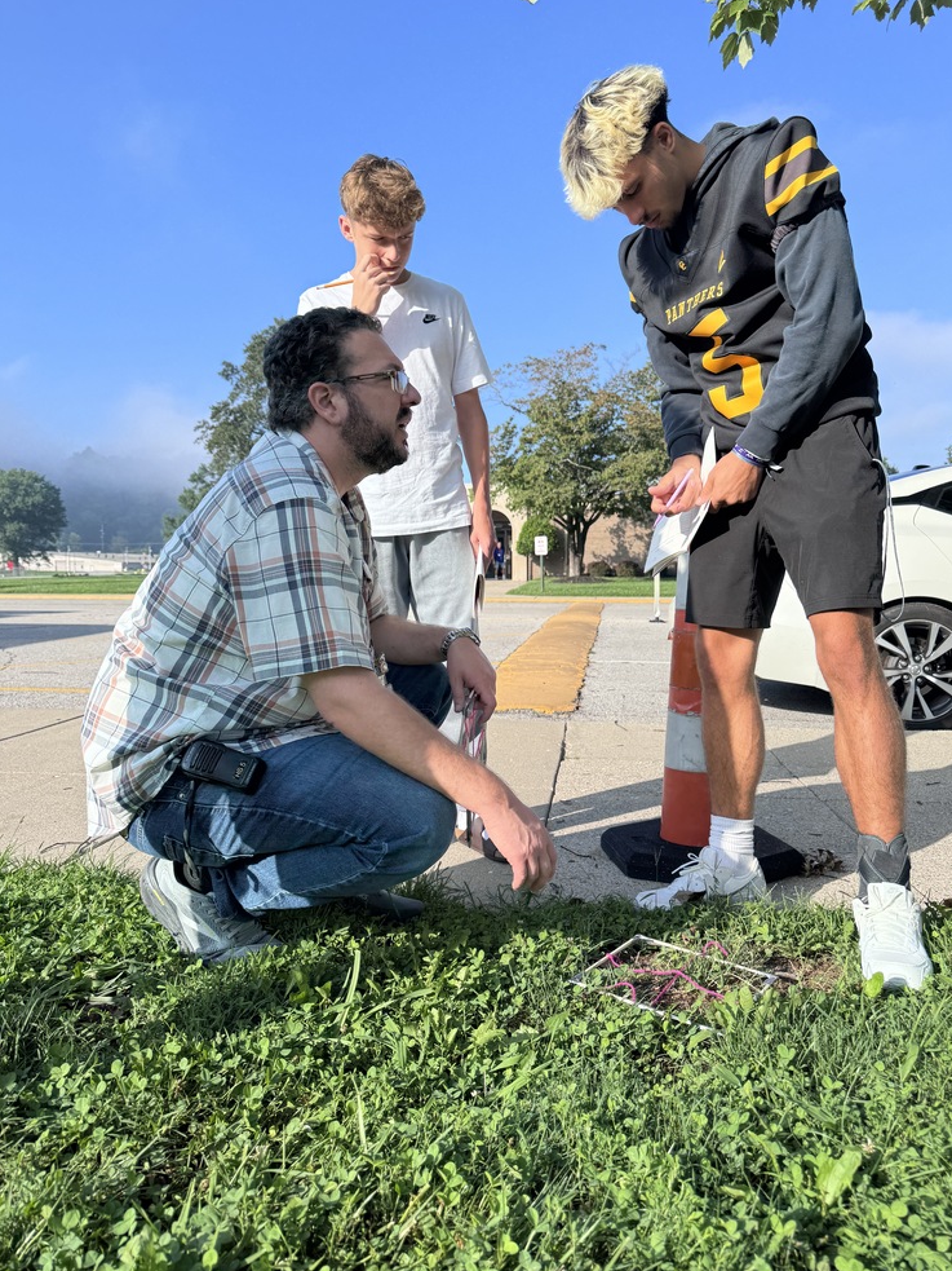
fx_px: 917
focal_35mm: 25
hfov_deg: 54.9
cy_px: 615
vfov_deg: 69.4
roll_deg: +1.3
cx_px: 491
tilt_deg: -2.3
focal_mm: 6.76
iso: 80
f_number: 1.78
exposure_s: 1/2604
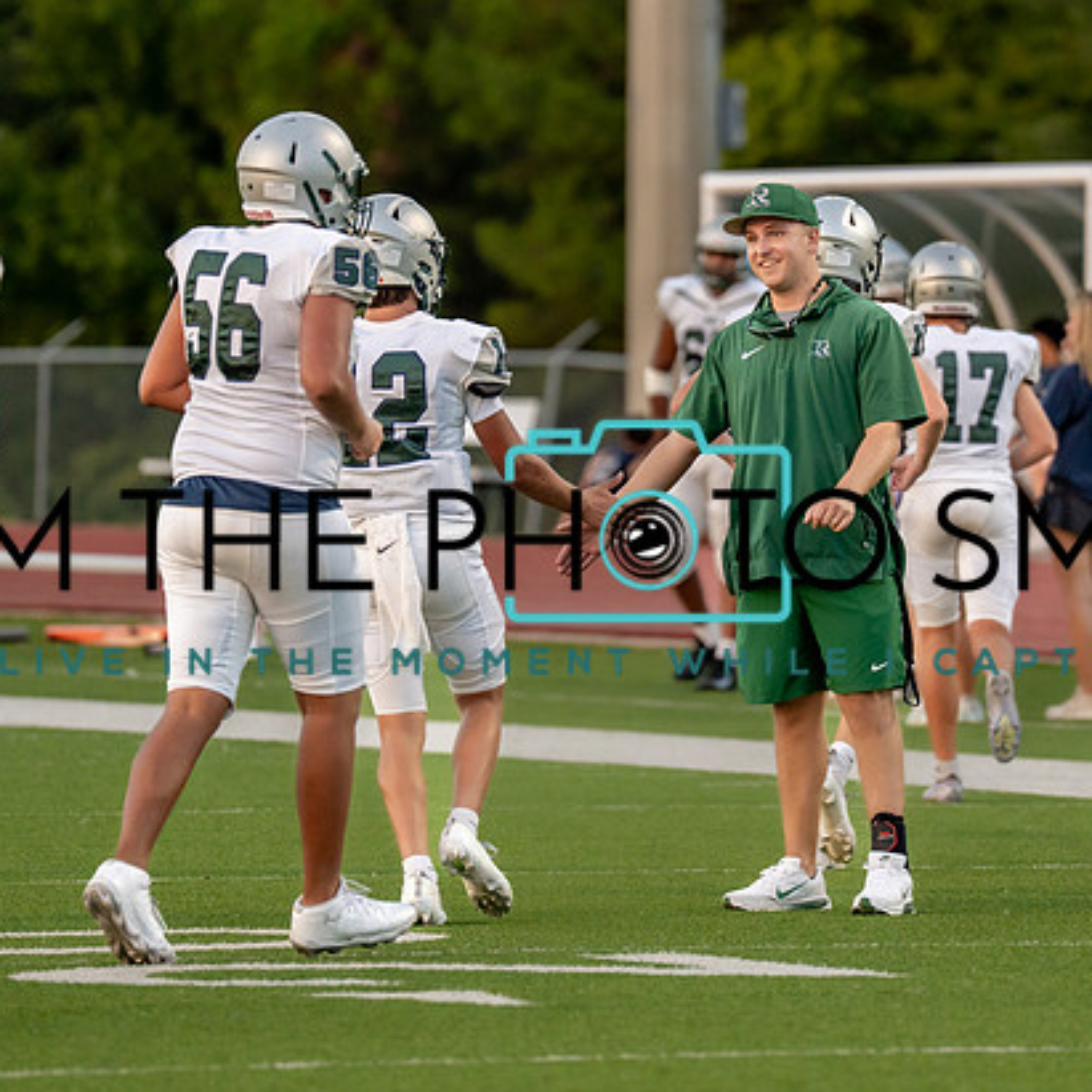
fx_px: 13955
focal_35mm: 391
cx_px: 757
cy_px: 416
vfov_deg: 4.5
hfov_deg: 4.5
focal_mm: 200
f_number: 2.8
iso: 1000
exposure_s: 1/1000
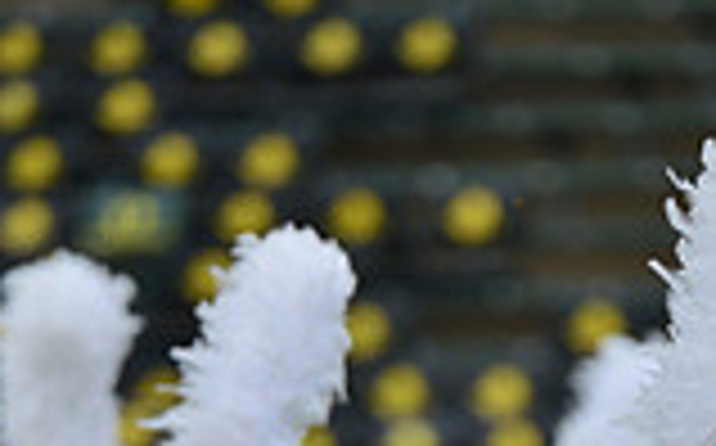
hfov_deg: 2.0
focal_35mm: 1039
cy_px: 924
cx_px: 547
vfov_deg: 1.3
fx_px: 20253
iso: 200
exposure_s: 1/1000
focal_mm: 360
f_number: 5.6
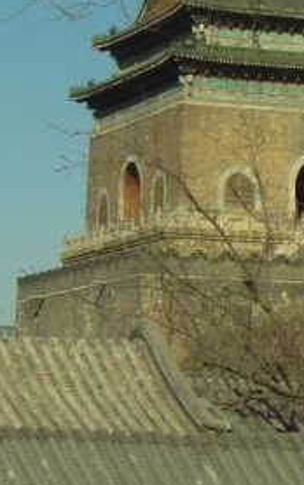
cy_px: 244
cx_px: 293
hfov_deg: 6.1
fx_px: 2834
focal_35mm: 214
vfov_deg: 9.8
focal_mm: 42
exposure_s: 1/250
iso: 200
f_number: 13
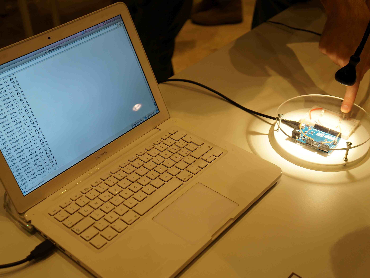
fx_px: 508
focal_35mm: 48
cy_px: 138
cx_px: 173
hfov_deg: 40.0
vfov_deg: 30.5
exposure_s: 1/60
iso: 320
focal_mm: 29
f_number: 4
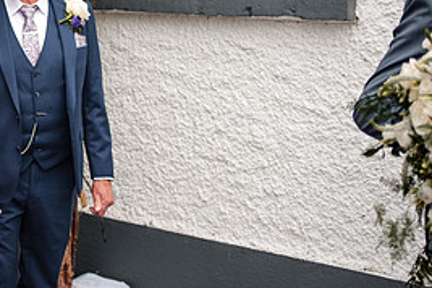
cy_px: 44
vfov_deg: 17.7
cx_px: 6
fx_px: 912
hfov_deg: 25.4
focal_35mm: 76
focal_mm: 35
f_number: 1.8
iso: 100
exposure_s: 1/1250
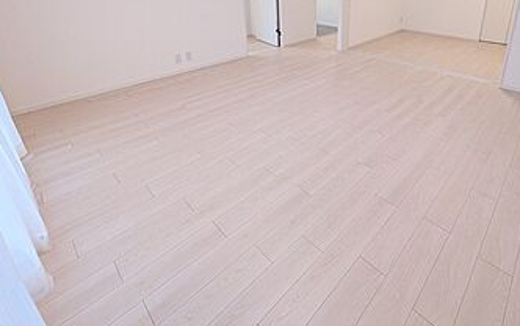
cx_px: 313
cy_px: 64
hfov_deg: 83.9
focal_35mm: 20
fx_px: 284
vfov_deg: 55.4
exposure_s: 1/100
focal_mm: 1.83
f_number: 2.2
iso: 175
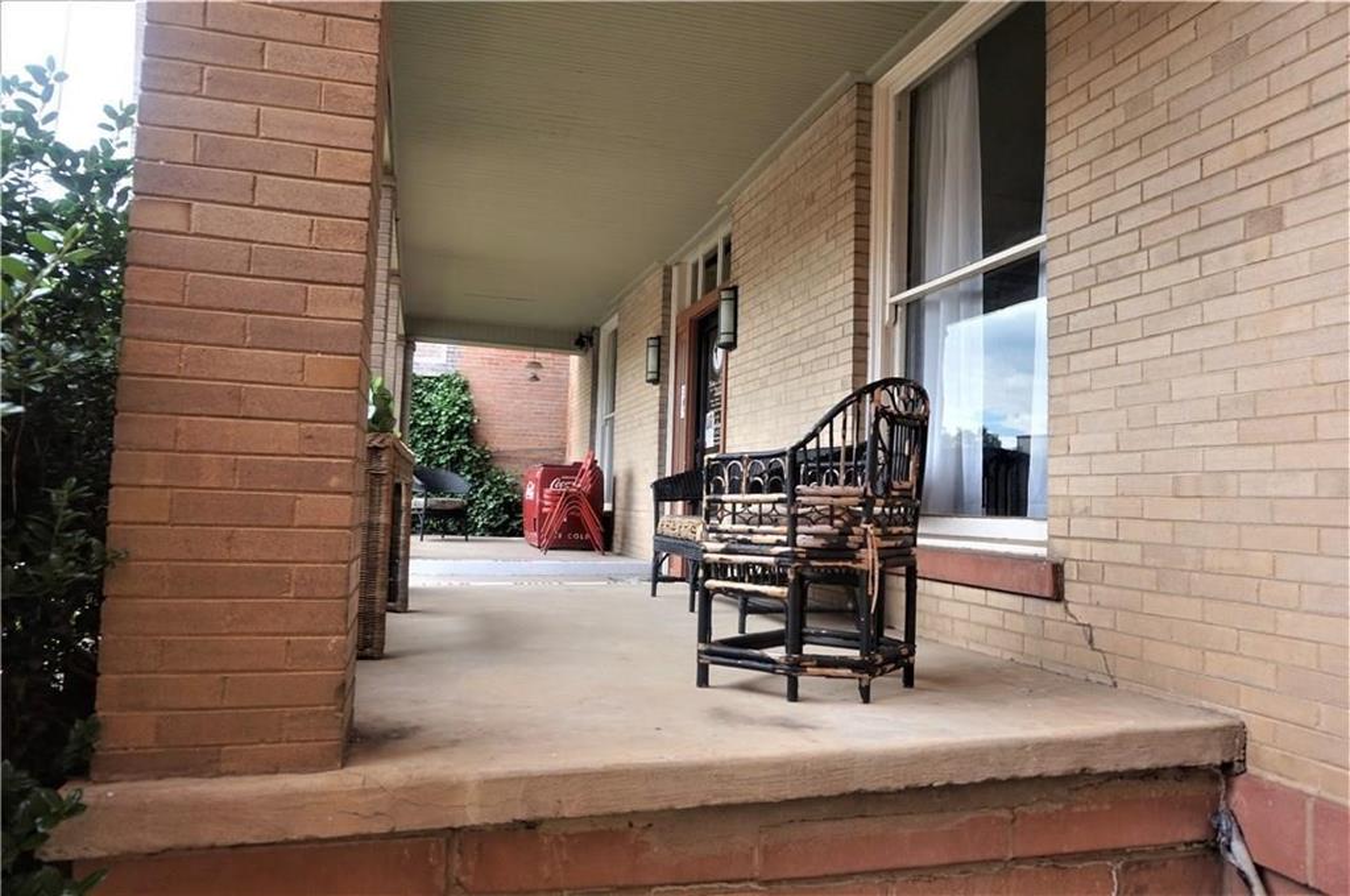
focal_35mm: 24
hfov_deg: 73.8
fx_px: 899
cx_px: 675
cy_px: 448
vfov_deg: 53.0
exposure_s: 1/160
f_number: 4
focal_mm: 16
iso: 100
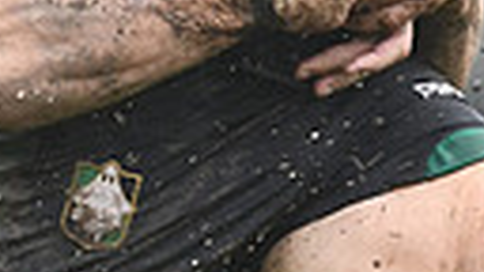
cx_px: 431
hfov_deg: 1.0
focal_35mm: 2132
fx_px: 27362
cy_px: -391
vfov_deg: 0.6
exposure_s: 1/1000
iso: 800
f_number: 2.8
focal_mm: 300
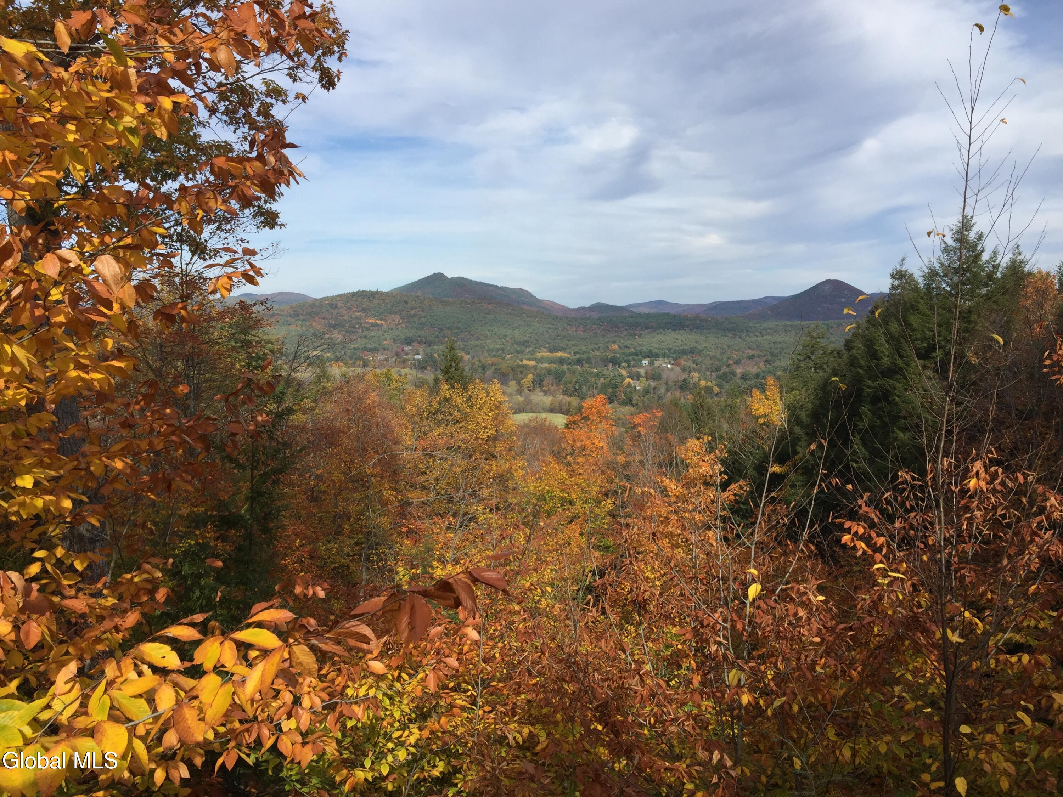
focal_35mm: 29
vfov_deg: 48.2
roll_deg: -0.4
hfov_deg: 61.7
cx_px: 532
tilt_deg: -3.8
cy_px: 398
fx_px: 891
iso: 32
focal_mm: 4.15
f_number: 2.2
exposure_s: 1/2326
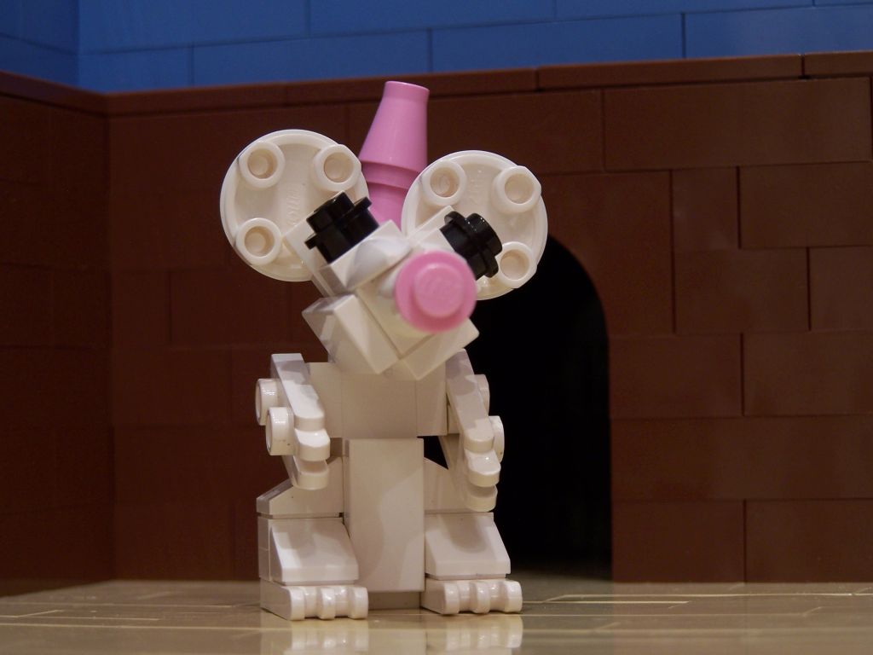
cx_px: 436
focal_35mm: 105
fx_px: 2648
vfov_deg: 14.1
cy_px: 328
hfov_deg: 18.7
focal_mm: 17.5
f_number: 3.2
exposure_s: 1/3
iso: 80
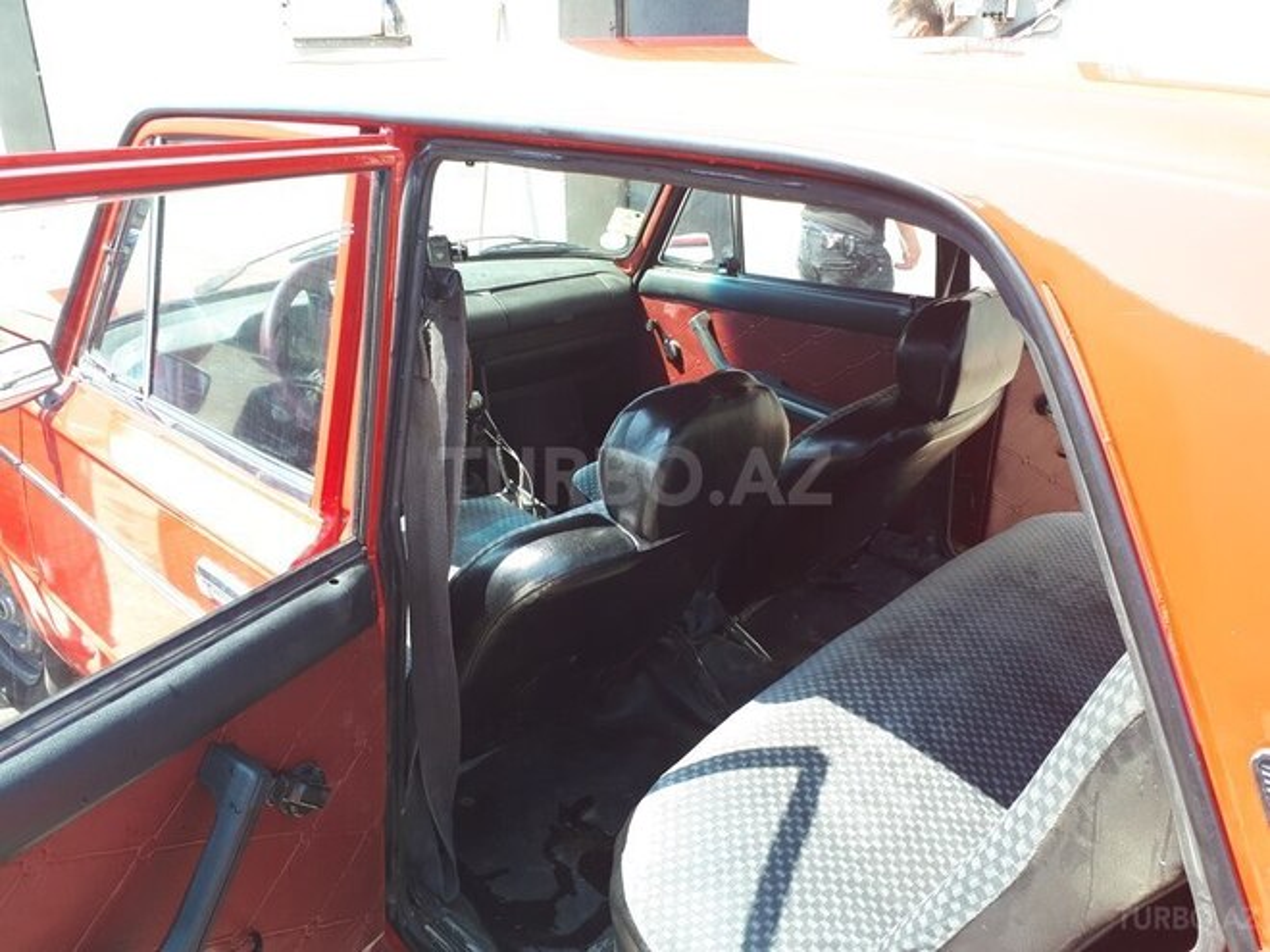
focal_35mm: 27
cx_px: 635
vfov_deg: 51.4
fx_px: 991
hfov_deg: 65.3
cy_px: 476
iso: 40
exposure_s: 1/133
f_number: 1.9
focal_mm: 3.6
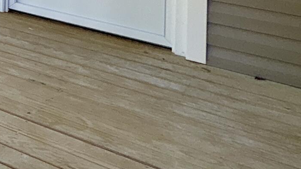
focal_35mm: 65
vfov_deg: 15.2
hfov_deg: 18.6
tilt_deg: -0.1
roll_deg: +0.7
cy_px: -162
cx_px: -316
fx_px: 519
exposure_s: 1/175
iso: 40
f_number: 2.2
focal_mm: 2.22
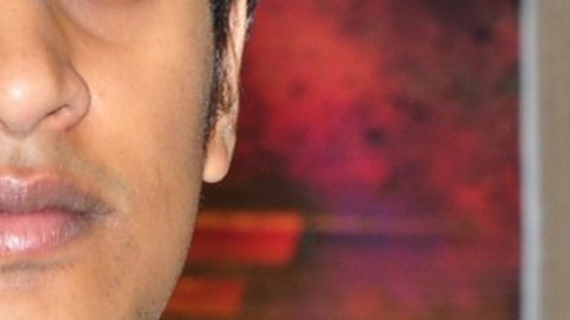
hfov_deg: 2.7
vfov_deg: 1.5
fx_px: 12155
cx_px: 39
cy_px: 305
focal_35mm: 805
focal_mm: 105
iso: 500
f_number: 9
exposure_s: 1/125
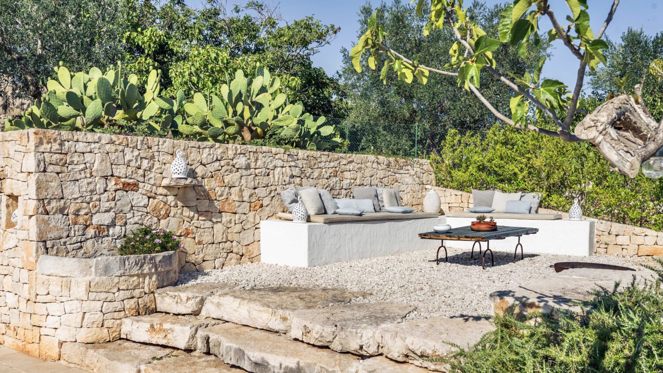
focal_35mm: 33
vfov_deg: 35.6
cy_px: 215
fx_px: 580
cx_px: 334
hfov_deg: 59.5
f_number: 10
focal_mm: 31
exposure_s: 1/800
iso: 200
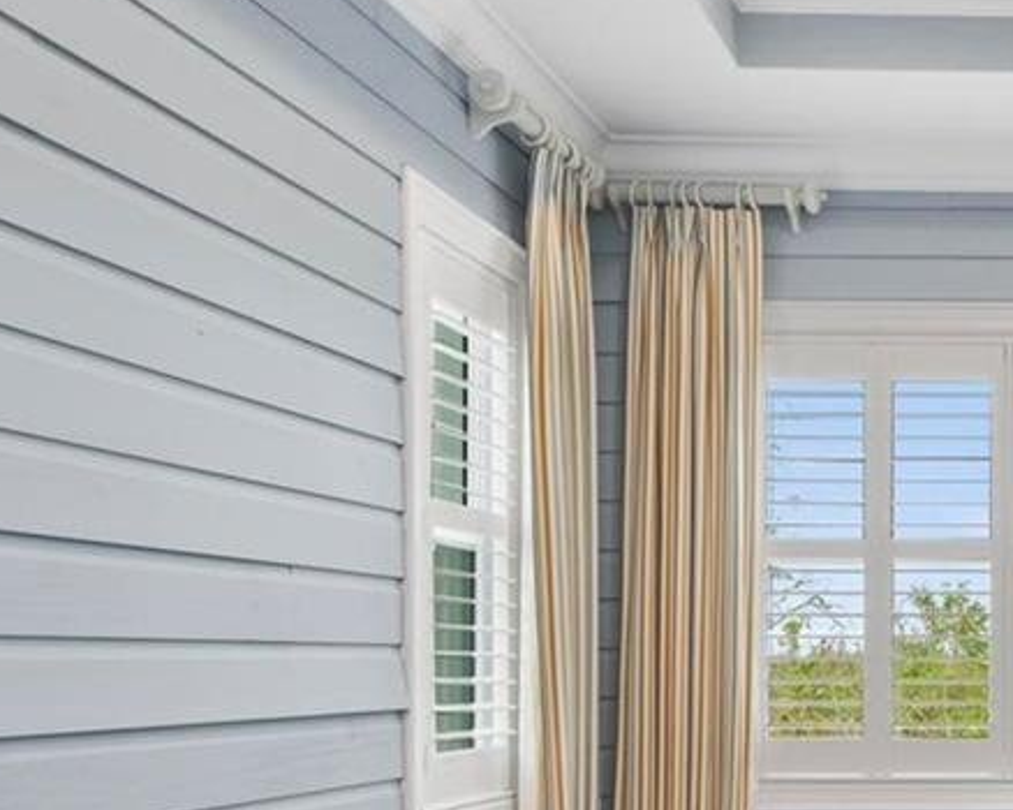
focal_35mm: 48
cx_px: 1147
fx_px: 1438
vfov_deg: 30.7
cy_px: 641
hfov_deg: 33.2
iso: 400
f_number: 8
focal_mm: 14
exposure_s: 1/1.25
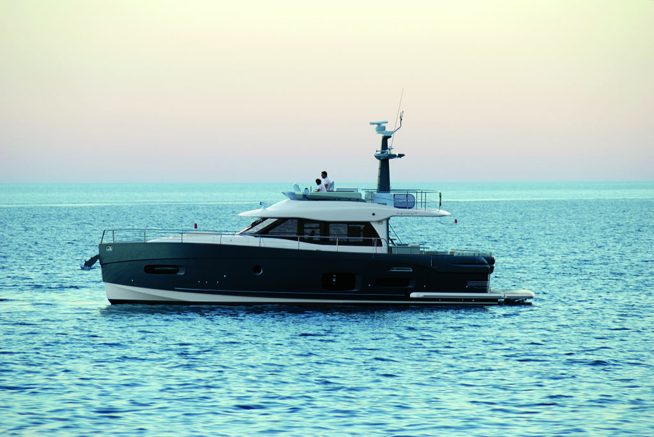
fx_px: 5455
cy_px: 218
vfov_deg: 4.6
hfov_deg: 6.9
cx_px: 327
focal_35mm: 300
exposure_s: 1/25
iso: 100
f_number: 6.3
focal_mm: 200
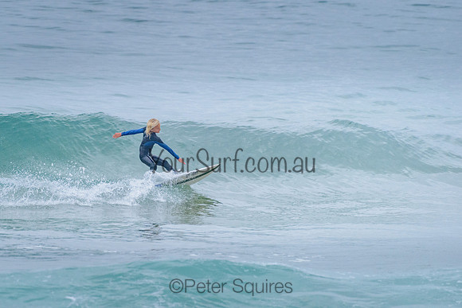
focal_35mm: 613
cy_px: 134
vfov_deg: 2.2
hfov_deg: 3.4
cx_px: 181
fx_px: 7866
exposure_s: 1/2000
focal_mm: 500
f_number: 5.6
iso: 2000
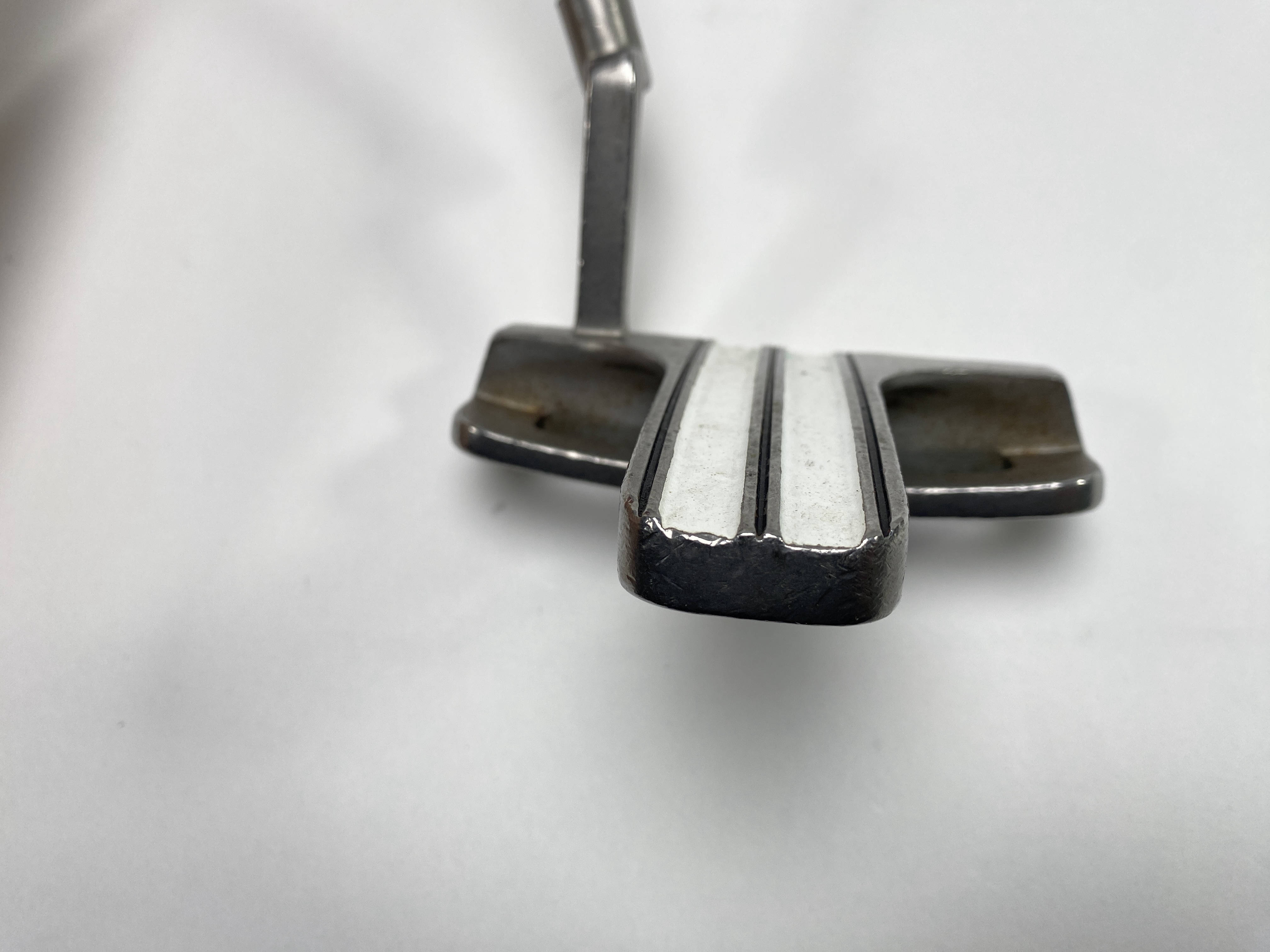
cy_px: 476
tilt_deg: -70.9
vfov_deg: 54.9
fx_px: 917
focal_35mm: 25
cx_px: 635
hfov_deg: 69.4
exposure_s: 1/281
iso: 32
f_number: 1.8
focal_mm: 4.25
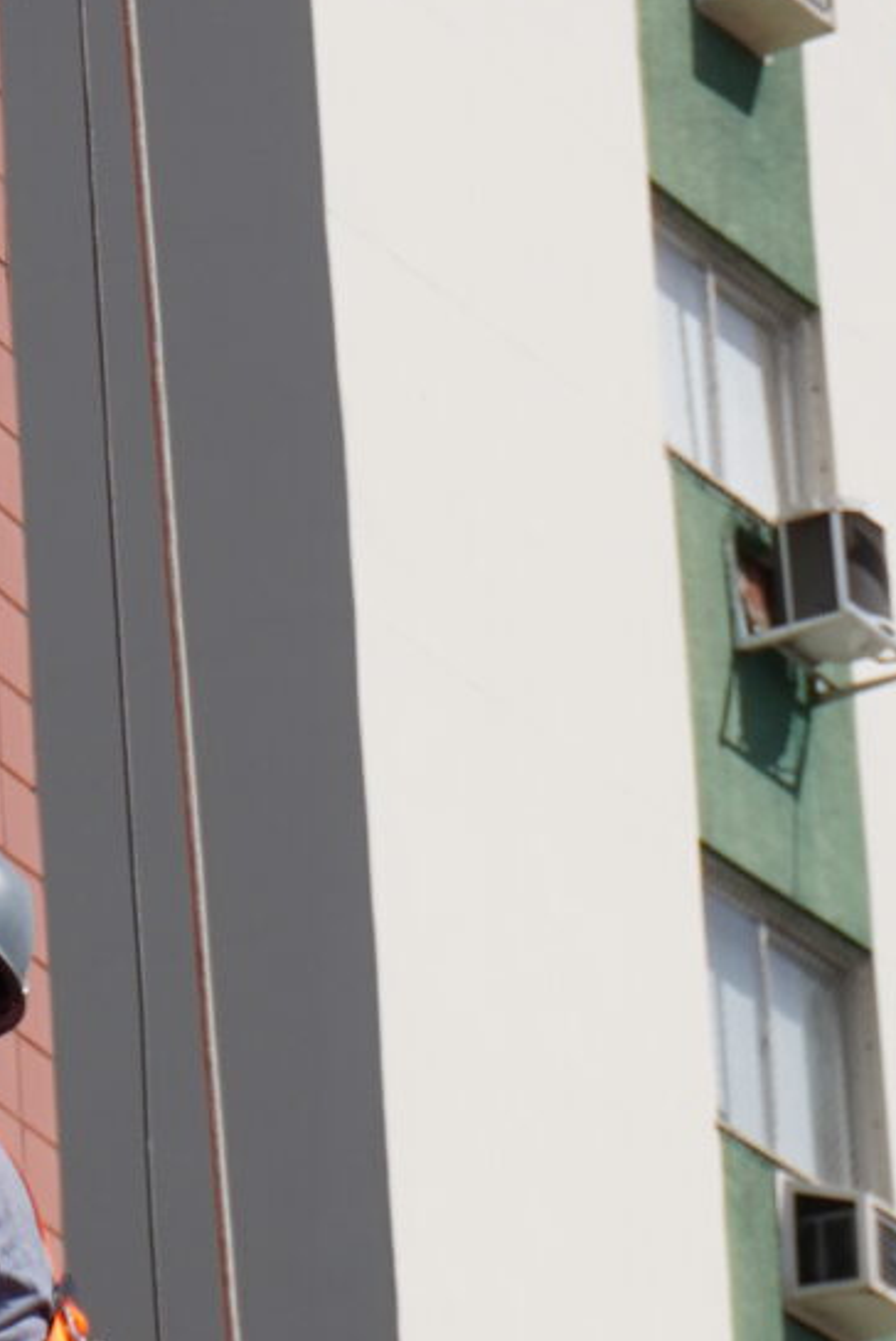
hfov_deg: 3.9
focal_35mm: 352
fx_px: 13124
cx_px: -880
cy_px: 1307
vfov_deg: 5.8
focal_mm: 50
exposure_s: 1/400
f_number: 9
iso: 100
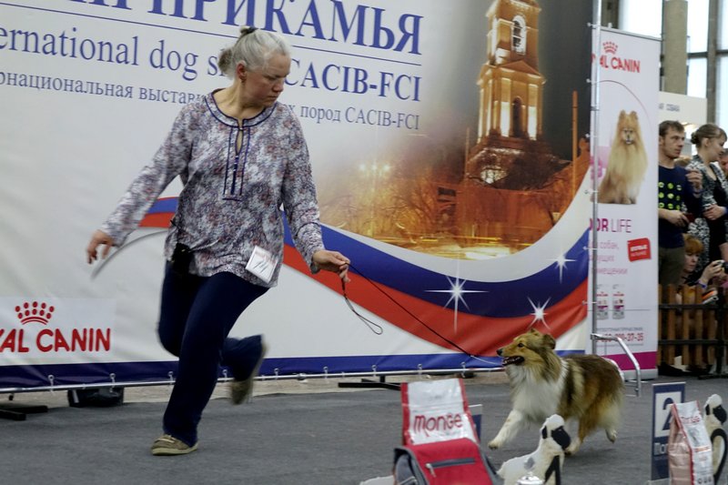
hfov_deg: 25.7
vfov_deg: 17.3
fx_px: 1597
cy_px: 242
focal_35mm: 79
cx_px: 364
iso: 1250
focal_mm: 28.93
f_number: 2.8
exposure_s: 1/125
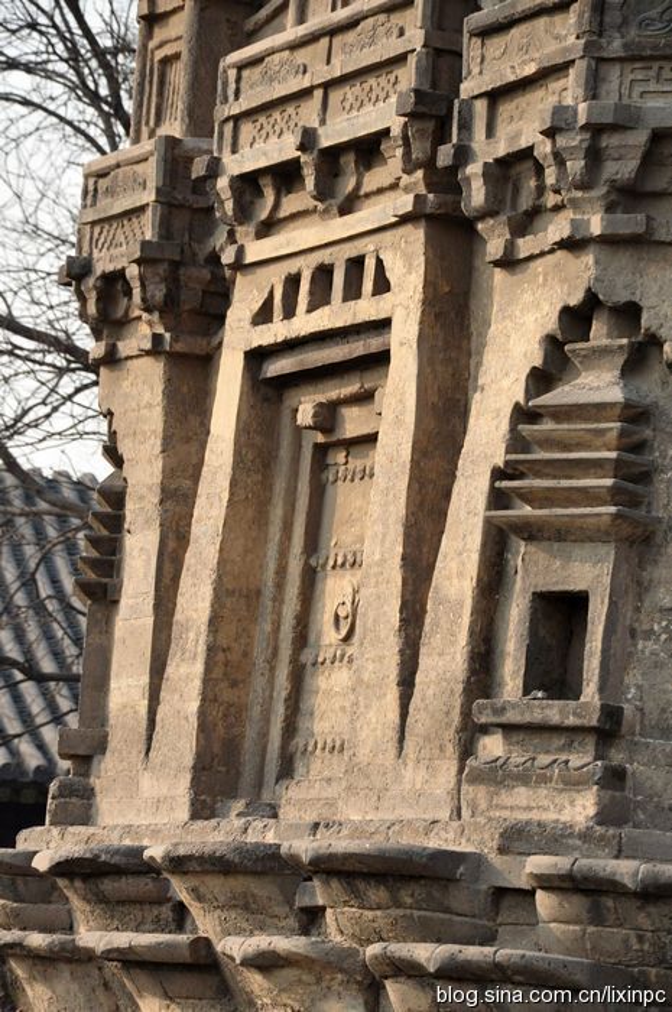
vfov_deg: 13.1
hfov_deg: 8.7
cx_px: 336
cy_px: 506
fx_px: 4421
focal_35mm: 158
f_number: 9
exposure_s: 1/1250
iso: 1250
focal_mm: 105
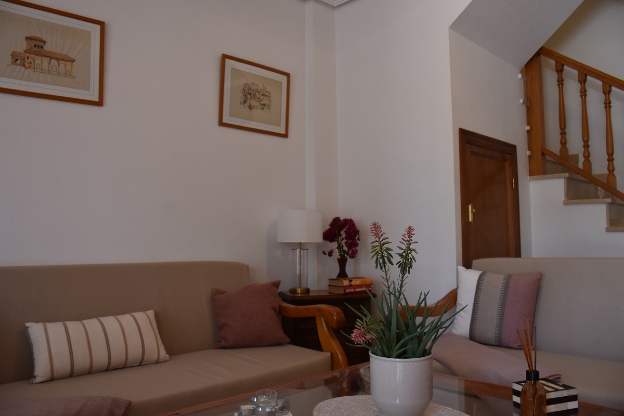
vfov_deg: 47.9
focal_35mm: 27
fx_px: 468
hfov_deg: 67.4
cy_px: 208
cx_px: 312
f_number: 5
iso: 800
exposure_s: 1/100
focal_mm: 18
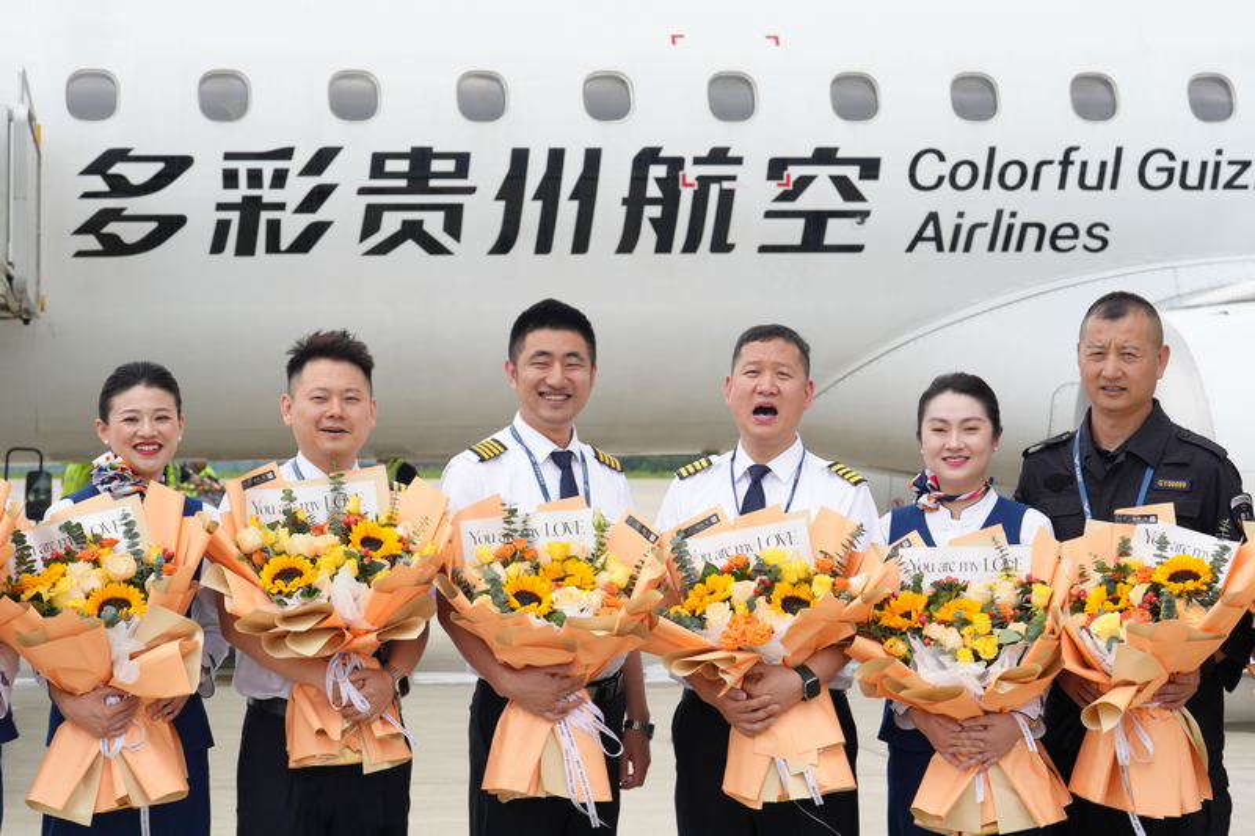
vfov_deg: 15.9
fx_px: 2997
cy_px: 418
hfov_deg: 23.6
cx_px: 628
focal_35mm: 86
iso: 1000
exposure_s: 1/1600
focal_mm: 86
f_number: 8
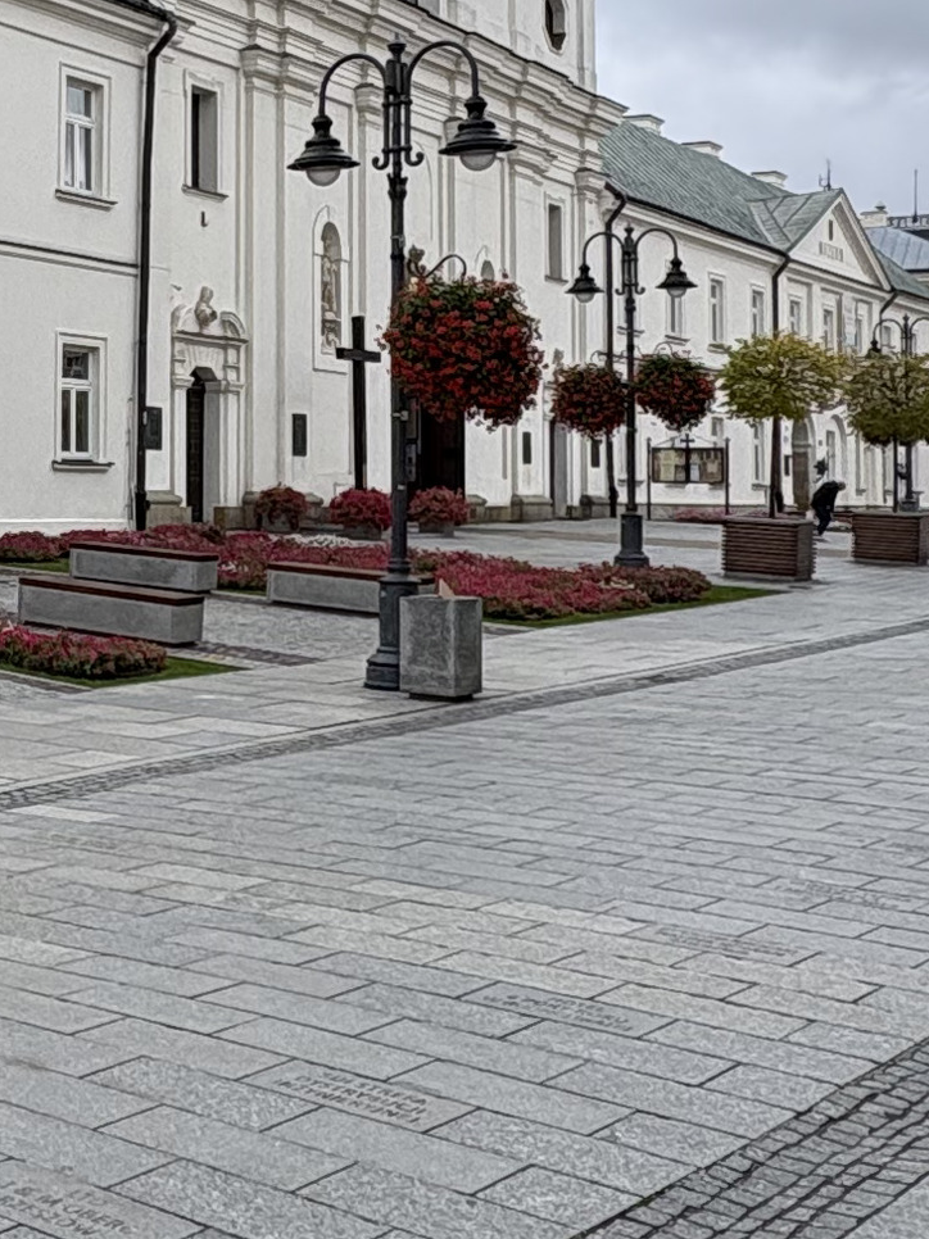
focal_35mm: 58
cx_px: -109
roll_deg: +0.2
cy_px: 363
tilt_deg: +4.0
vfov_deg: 32.8
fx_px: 2076
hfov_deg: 23.6
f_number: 2.2
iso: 50
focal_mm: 2.22
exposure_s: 1/548
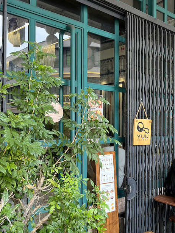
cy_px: 124
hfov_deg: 37.6
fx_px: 256
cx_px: 105
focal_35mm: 38
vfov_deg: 48.9
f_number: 1.6
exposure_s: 1/122
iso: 80
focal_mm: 5.1
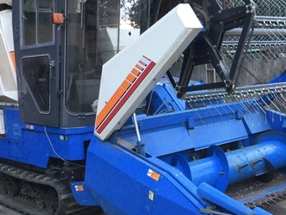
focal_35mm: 58
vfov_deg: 25.2
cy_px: 83
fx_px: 480
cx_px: 184
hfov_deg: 33.0
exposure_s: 1/30
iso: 40
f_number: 2.4
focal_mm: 3.3
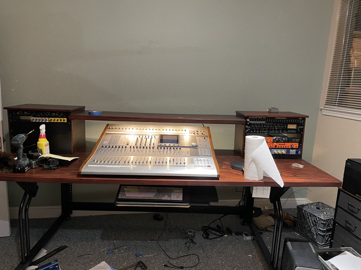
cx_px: 180
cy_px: 135
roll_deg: -2.8
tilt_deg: -12.3
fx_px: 271
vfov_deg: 53.1
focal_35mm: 26
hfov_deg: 67.3
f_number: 1.6
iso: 500
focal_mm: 4.2
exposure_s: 1/40
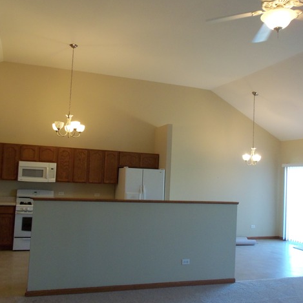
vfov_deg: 47.2
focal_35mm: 35
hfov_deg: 47.2
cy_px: 152
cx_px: 144
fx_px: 347
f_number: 3.4
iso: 200
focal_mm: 5.2
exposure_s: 1/30
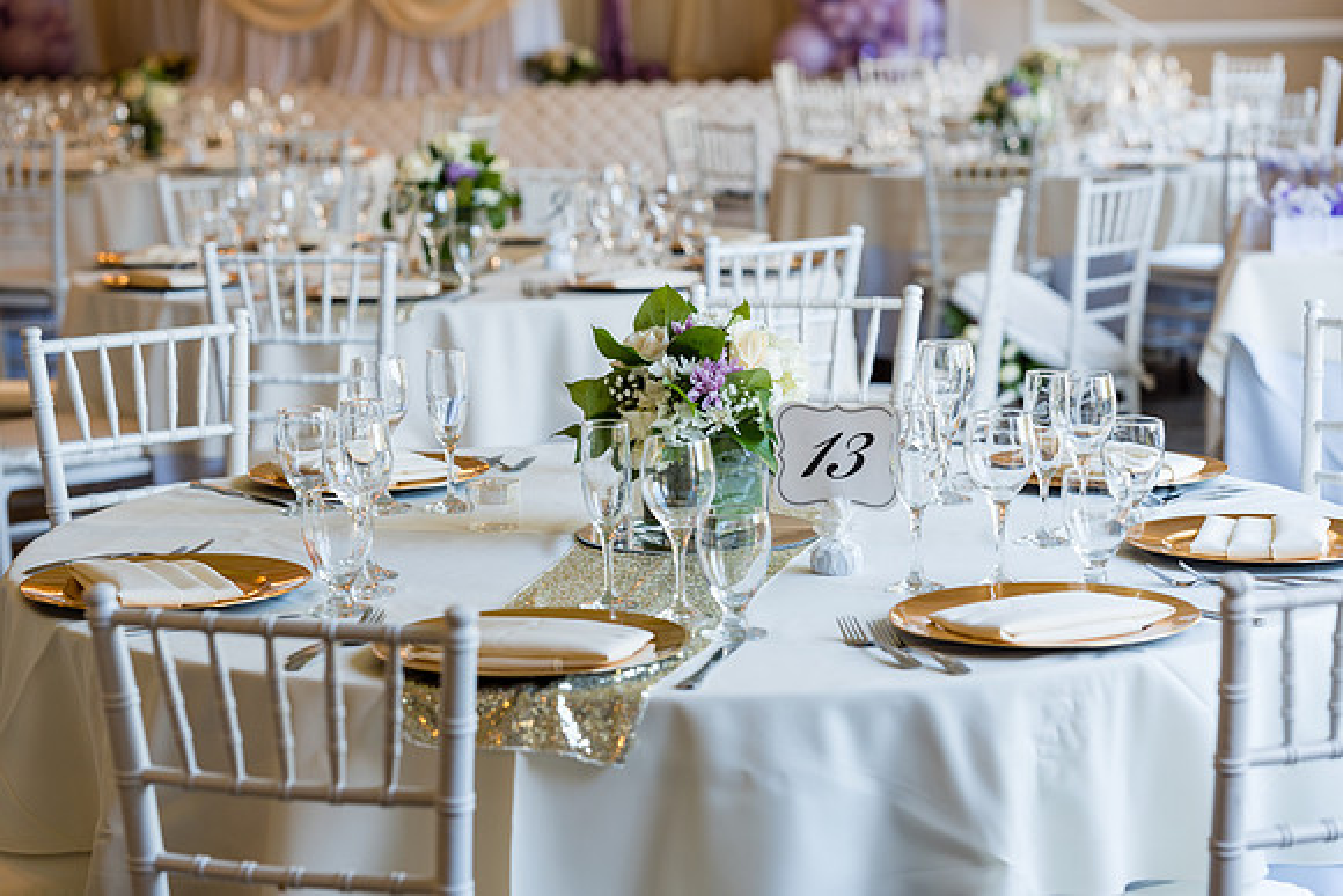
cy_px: 448
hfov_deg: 23.9
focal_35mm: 85
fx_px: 3172
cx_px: 672
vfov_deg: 16.1
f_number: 3.5
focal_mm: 85
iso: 100
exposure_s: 1/80
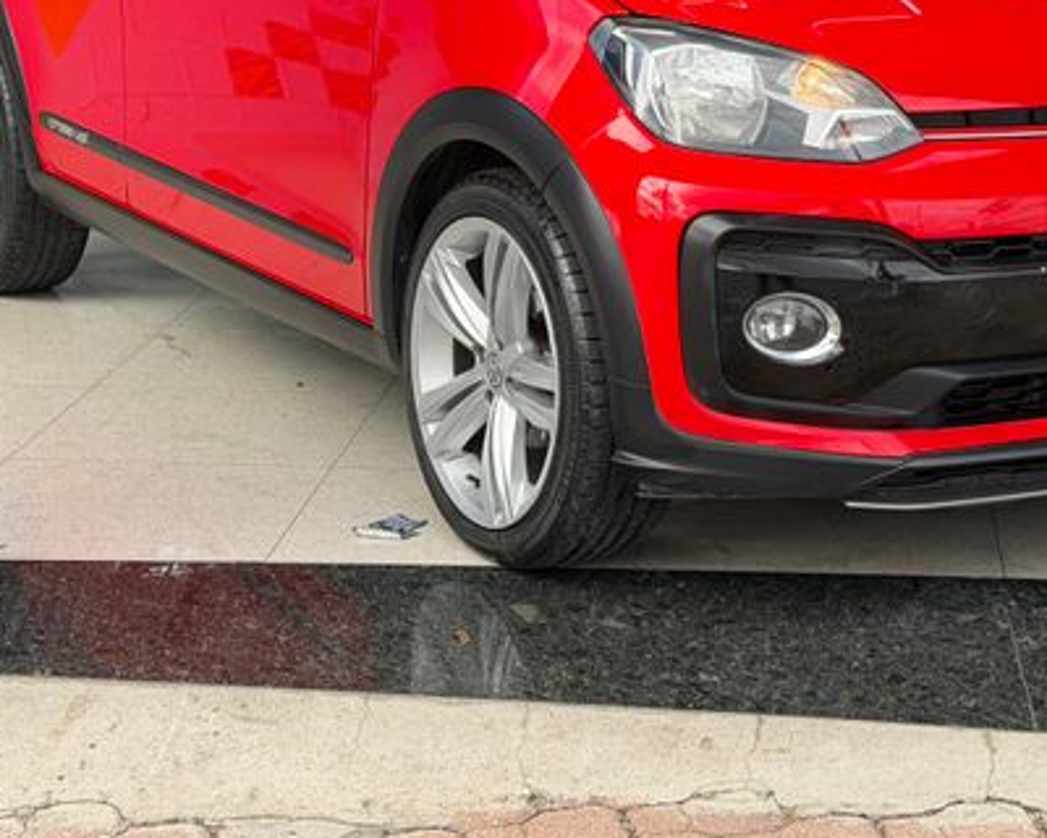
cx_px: 673
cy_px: 100
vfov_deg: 16.9
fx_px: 2789
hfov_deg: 21.2
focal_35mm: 90
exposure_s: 1/928
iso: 80
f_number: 1.78
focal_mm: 6.76
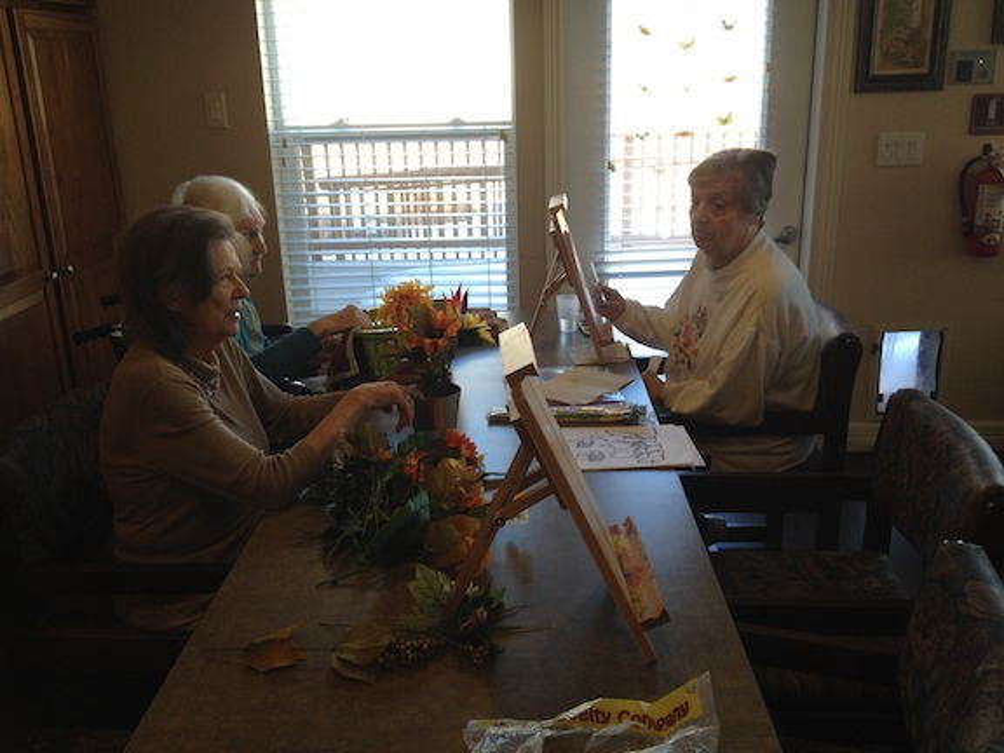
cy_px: 376
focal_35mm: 35
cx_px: 502
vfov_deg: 40.7
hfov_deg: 52.6
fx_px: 1015
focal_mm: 4.28
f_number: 2.4
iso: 64
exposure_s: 1/60
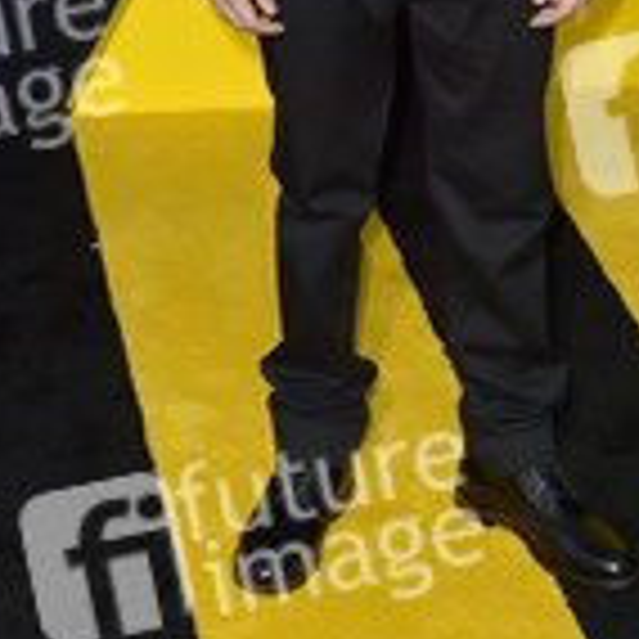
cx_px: 385
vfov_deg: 14.6
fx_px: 2402
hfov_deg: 15.1
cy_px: -135
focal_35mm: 115
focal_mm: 48
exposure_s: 1/250
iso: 250
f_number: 6.3
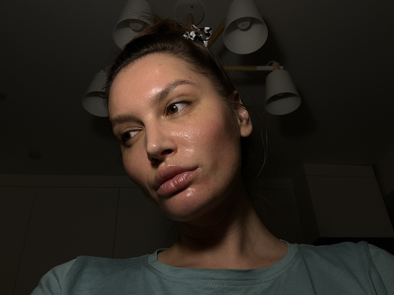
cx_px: 197
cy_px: 148
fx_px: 341
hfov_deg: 60.0
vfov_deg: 46.8
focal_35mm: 30
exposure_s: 1/100
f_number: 1.9
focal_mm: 2.69
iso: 64
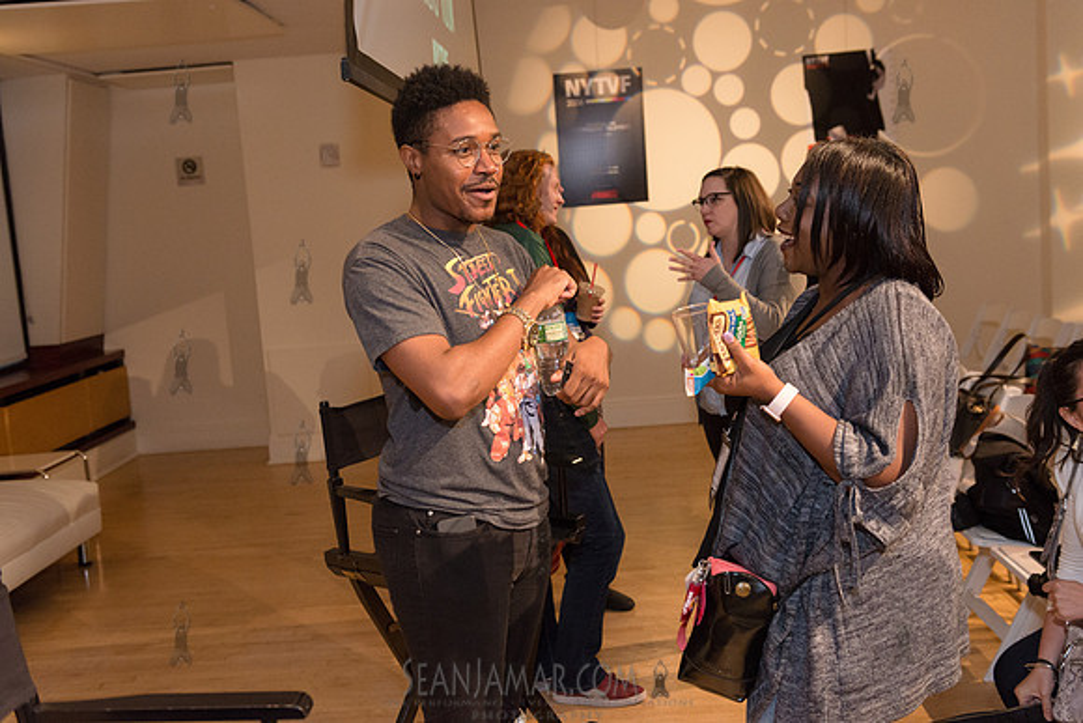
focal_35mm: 38
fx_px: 1143
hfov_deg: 50.7
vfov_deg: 35.1
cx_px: 542
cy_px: 362
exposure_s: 1/400
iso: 3200
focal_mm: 38
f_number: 4
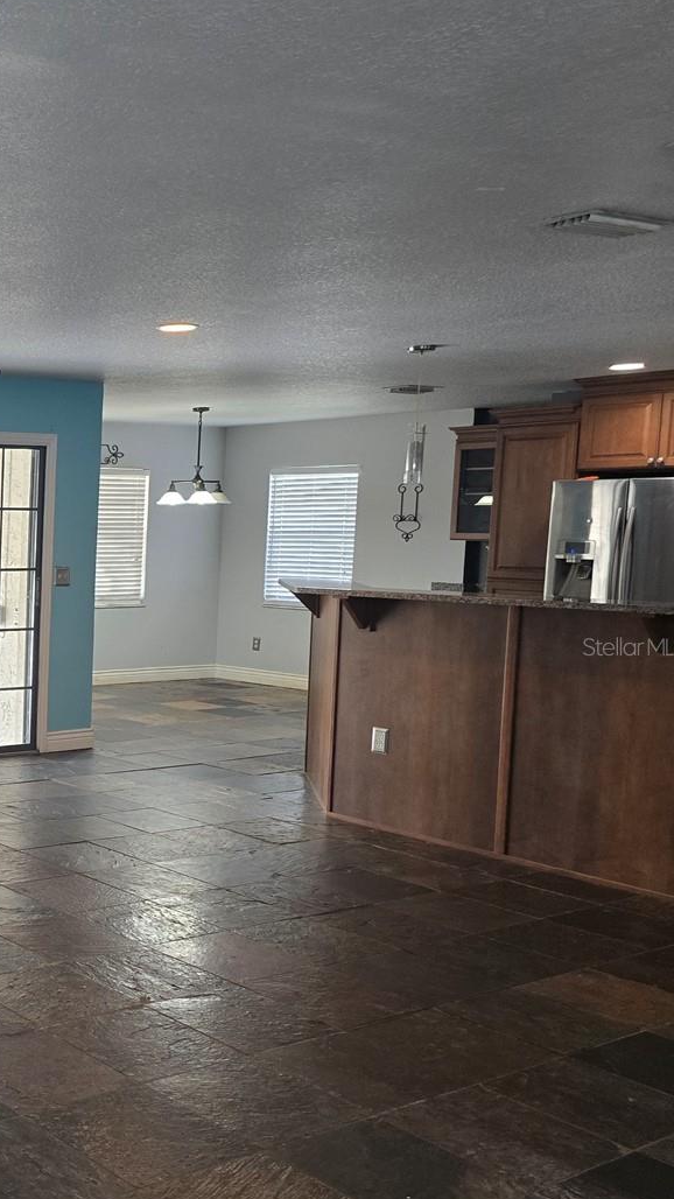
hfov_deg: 25.4
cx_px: -240
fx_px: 1240
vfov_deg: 51.6
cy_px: 646
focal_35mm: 39
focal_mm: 6.3
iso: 320
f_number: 1.7
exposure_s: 1/120
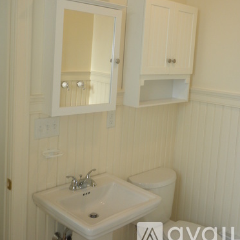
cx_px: 120
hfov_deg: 38.3
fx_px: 345
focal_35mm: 44
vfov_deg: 38.0
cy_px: 86
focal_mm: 6.6
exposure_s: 1/65.8
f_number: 3.5
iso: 112
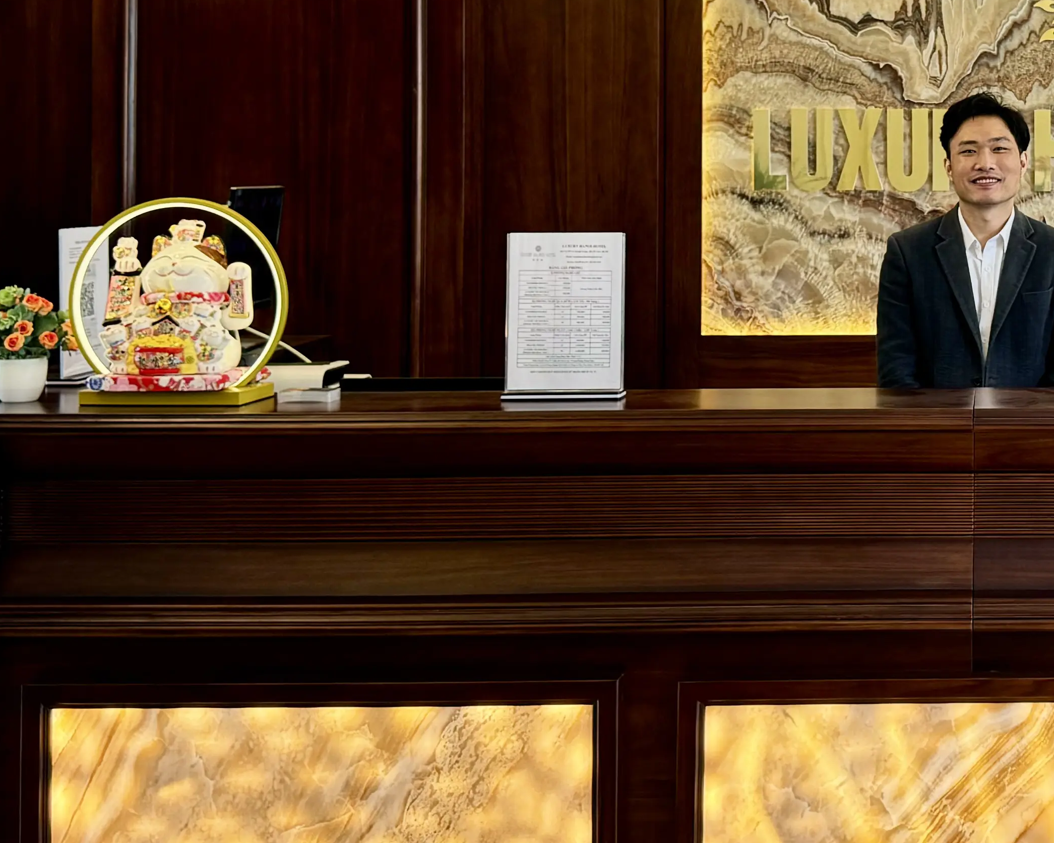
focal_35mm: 64
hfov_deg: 28.1
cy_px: 105
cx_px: 1018
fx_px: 1997
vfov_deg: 23.3
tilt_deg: +0.8
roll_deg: +0.5
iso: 160
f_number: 1.78
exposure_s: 1/121
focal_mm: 6.76
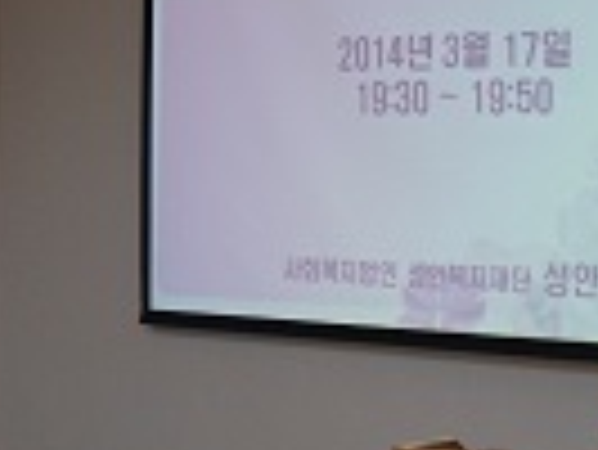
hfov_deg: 15.7
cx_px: 398
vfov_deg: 11.9
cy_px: 180
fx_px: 2161
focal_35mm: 125
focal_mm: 6.5
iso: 160
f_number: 3
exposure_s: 1/45
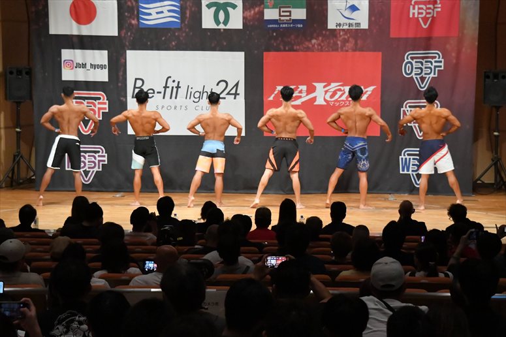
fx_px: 1517
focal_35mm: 108
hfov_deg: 18.9
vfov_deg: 12.7
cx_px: 253
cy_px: 168
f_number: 5.6
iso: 10000
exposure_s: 1/400
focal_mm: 72
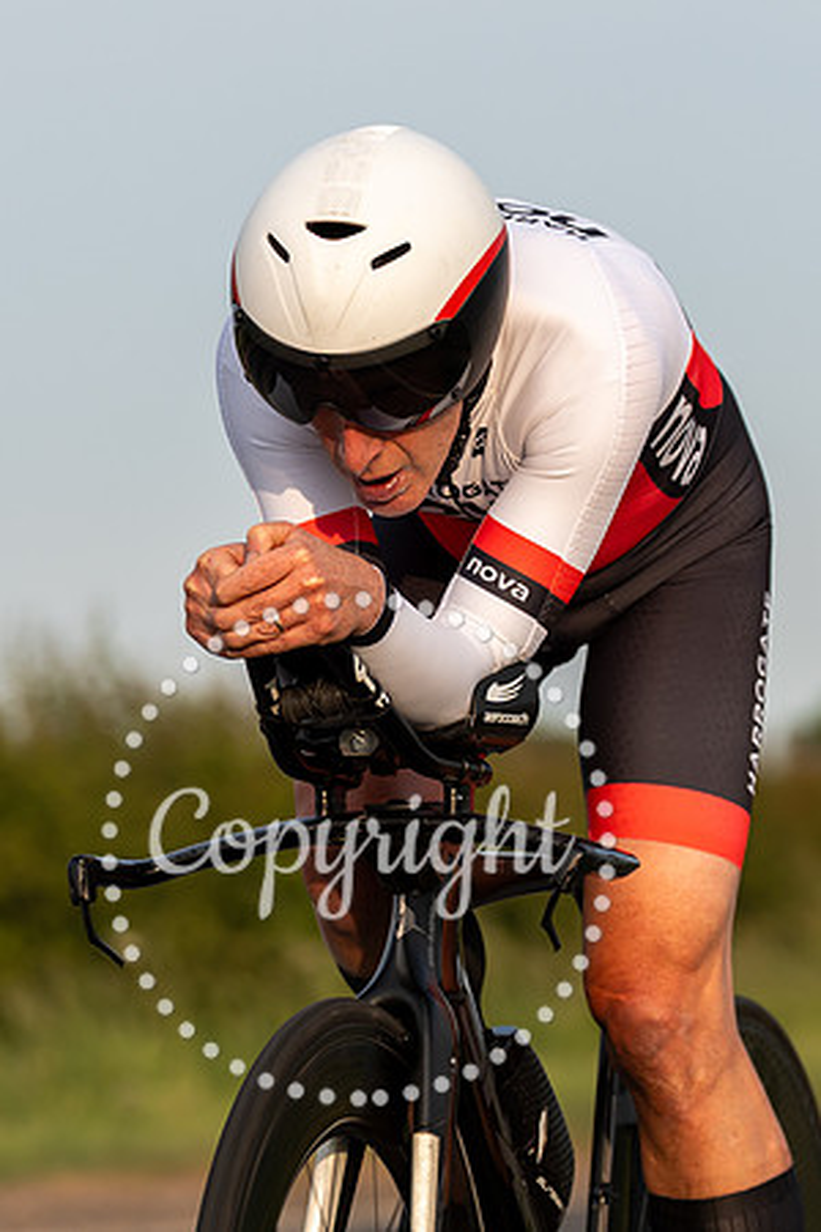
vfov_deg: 7.7
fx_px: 9090
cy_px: 722
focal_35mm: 266
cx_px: 609
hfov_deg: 5.2
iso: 100
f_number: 3.2
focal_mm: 114
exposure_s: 1/1000
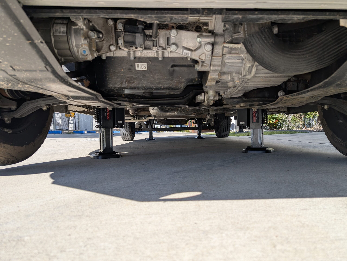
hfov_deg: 71.5
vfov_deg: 56.9
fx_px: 241
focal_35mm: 24
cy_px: 130
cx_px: 174
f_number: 1.68
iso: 20
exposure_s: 1/613
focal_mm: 6.9
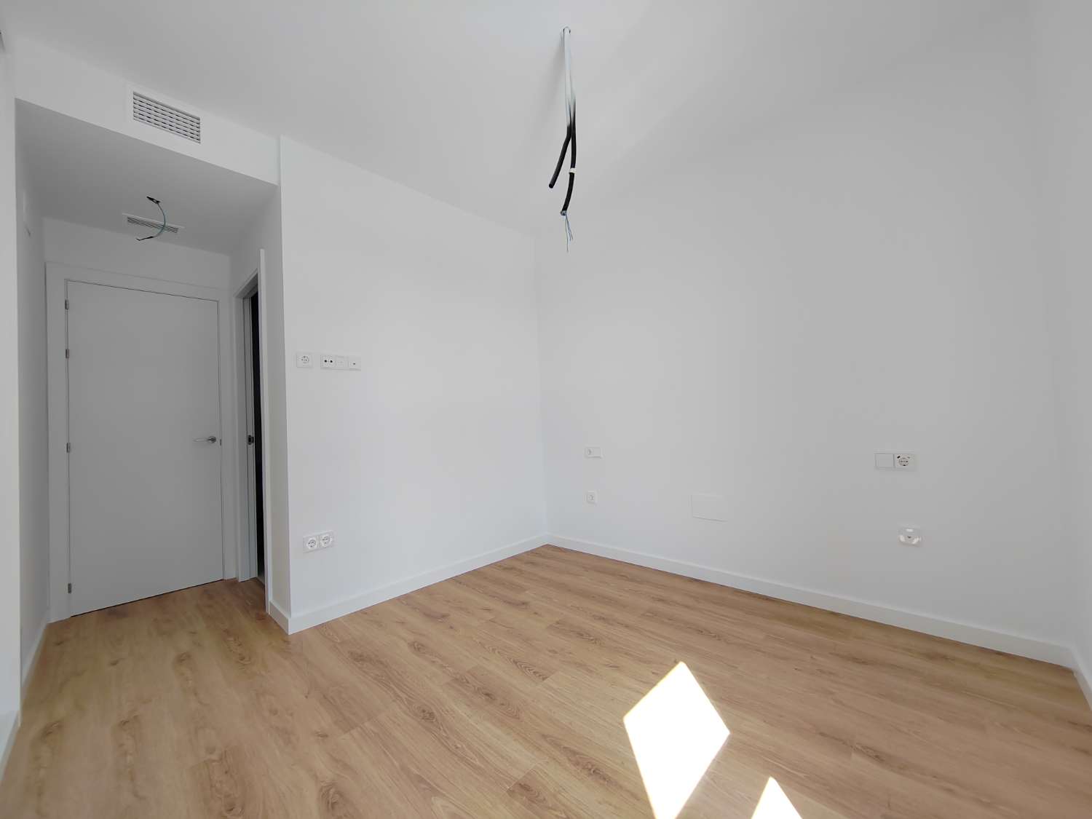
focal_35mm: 13
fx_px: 410
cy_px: 410
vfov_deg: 89.9
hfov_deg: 106.2
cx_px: 546
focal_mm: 2.16
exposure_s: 1/100
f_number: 2.2
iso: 125
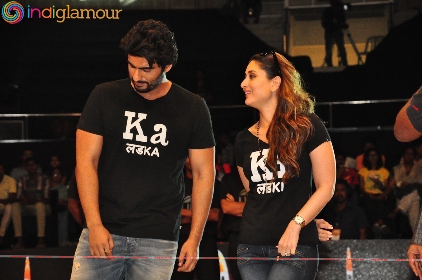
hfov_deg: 13.1
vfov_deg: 8.7
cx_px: 211
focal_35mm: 158
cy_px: 140
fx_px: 1844
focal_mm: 105
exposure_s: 1/125
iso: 3200
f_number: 5.6
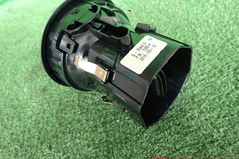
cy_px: 73
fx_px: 179
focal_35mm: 27
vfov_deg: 47.9
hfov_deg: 67.4
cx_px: 122
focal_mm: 4.5
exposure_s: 1/30
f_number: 2
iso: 250
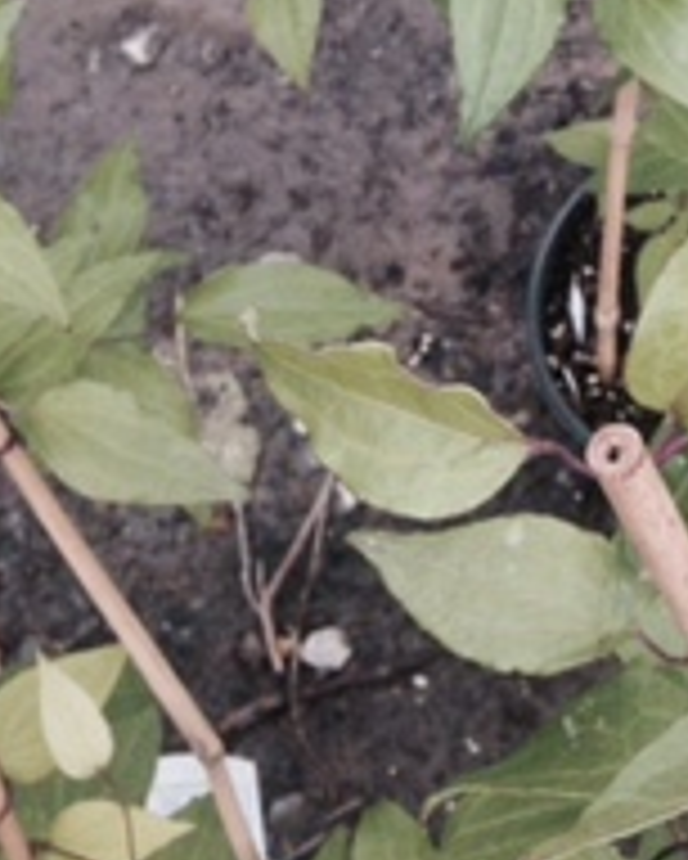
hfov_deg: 13.4
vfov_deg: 16.4
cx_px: 1066
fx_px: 2747
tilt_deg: -47.6
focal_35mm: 108
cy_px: -383
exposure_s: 1/120
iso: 64
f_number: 2.4
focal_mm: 4.12
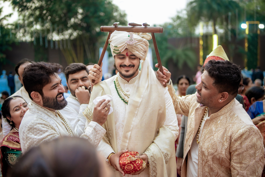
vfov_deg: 37.9
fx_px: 258
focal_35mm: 35
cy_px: 88
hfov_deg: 54.4
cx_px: 132
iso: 160
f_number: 1.4
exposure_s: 1/320
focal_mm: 35
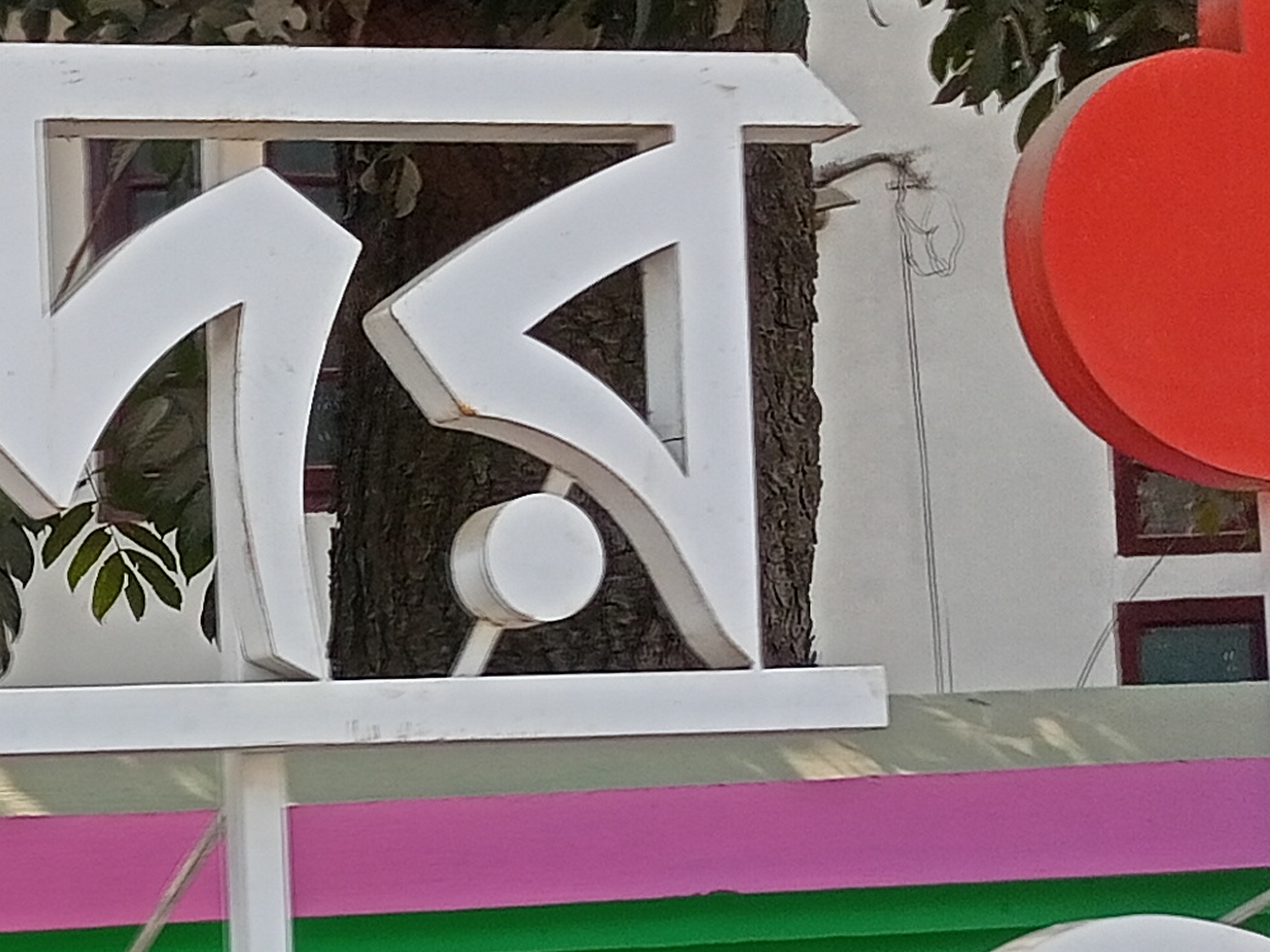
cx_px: -559
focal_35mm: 112
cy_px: 923
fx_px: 4109
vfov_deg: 13.1
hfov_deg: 16.2
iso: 113
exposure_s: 1/1115
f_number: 1.8
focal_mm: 4.69
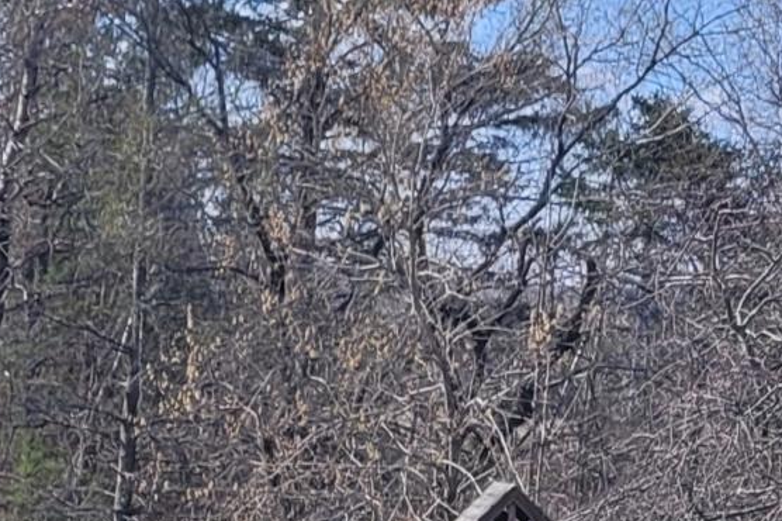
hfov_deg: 13.1
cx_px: -456
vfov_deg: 8.7
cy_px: 1132
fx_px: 3169
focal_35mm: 146
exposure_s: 1/2048
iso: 40
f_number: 1.8
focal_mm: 5.4
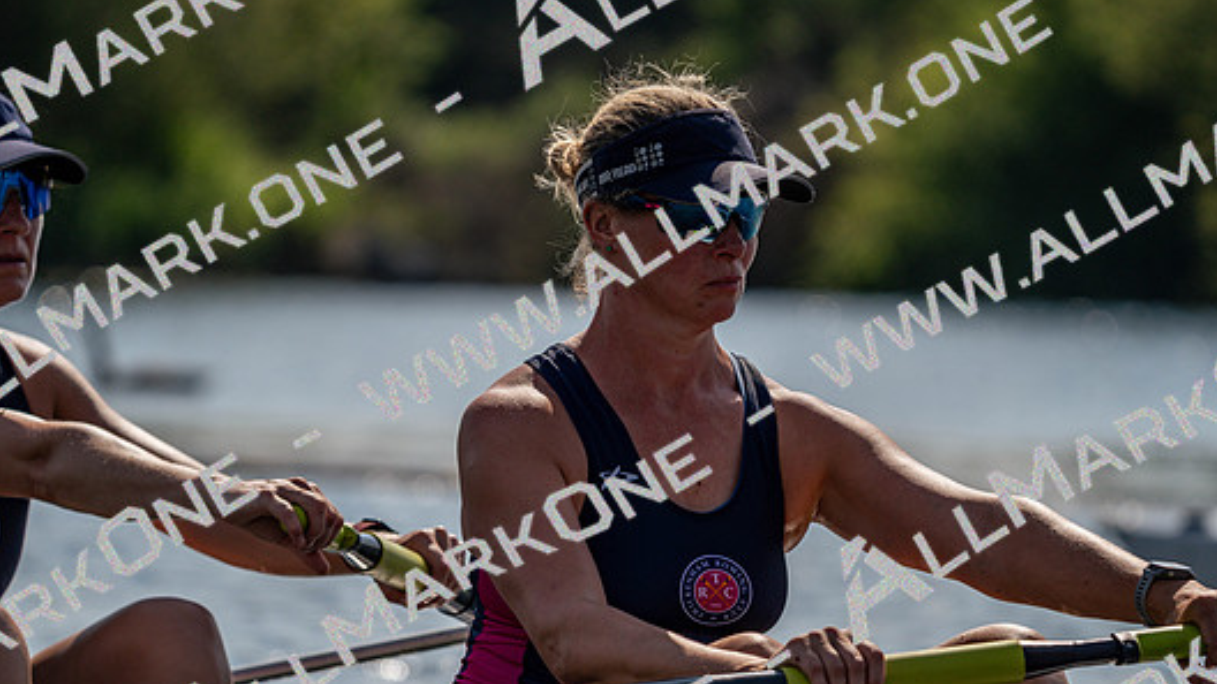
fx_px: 12230
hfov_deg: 5.7
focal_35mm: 379
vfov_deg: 3.2
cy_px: 427
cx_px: 643
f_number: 6.3
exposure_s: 1/1600
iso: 100
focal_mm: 329
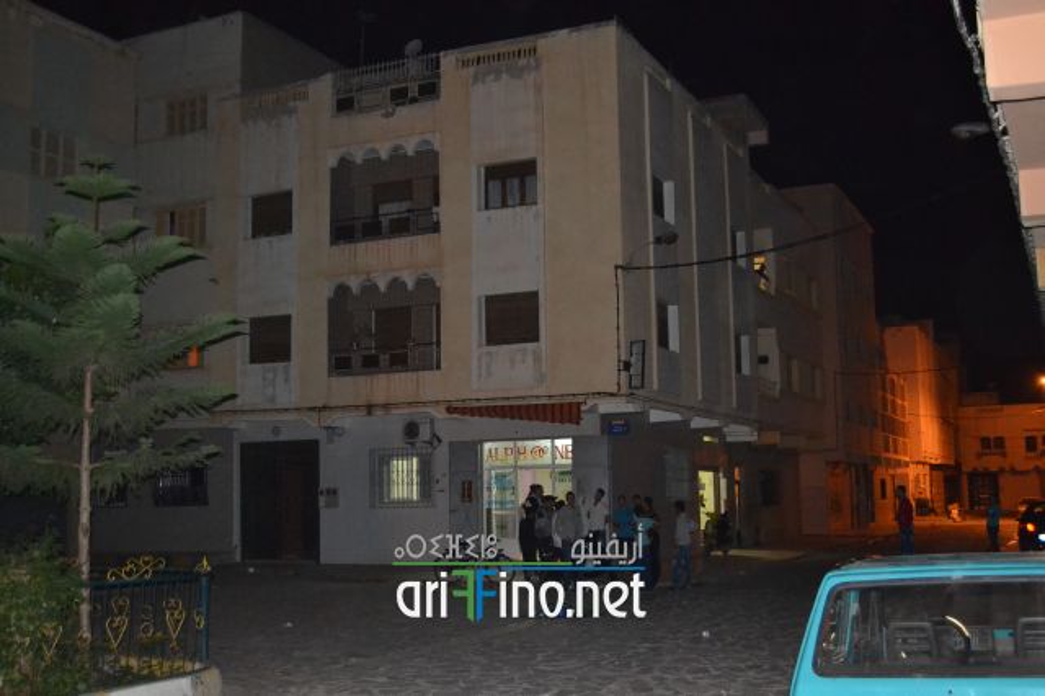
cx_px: 522
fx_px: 1131
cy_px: 348
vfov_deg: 34.2
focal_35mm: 39
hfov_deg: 49.6
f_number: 4.2
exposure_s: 1/60
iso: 3200
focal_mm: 26
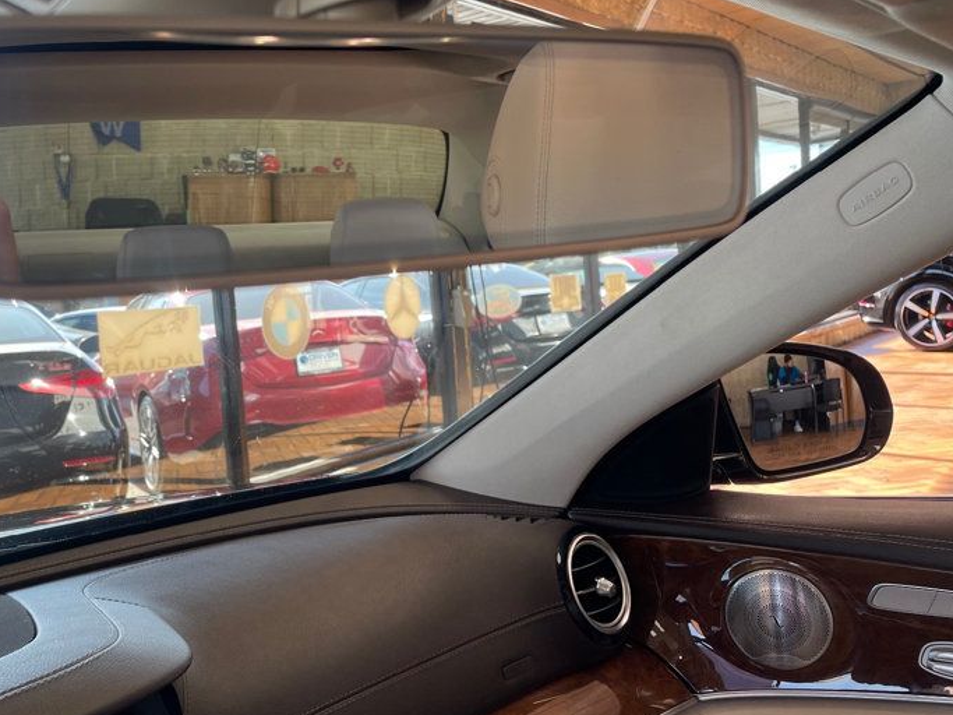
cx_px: 286
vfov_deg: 36.8
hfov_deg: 46.8
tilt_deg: -2.5
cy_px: 345
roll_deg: +5.1
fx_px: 1074
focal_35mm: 39
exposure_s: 1/172
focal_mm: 4.2
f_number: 1.6
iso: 32
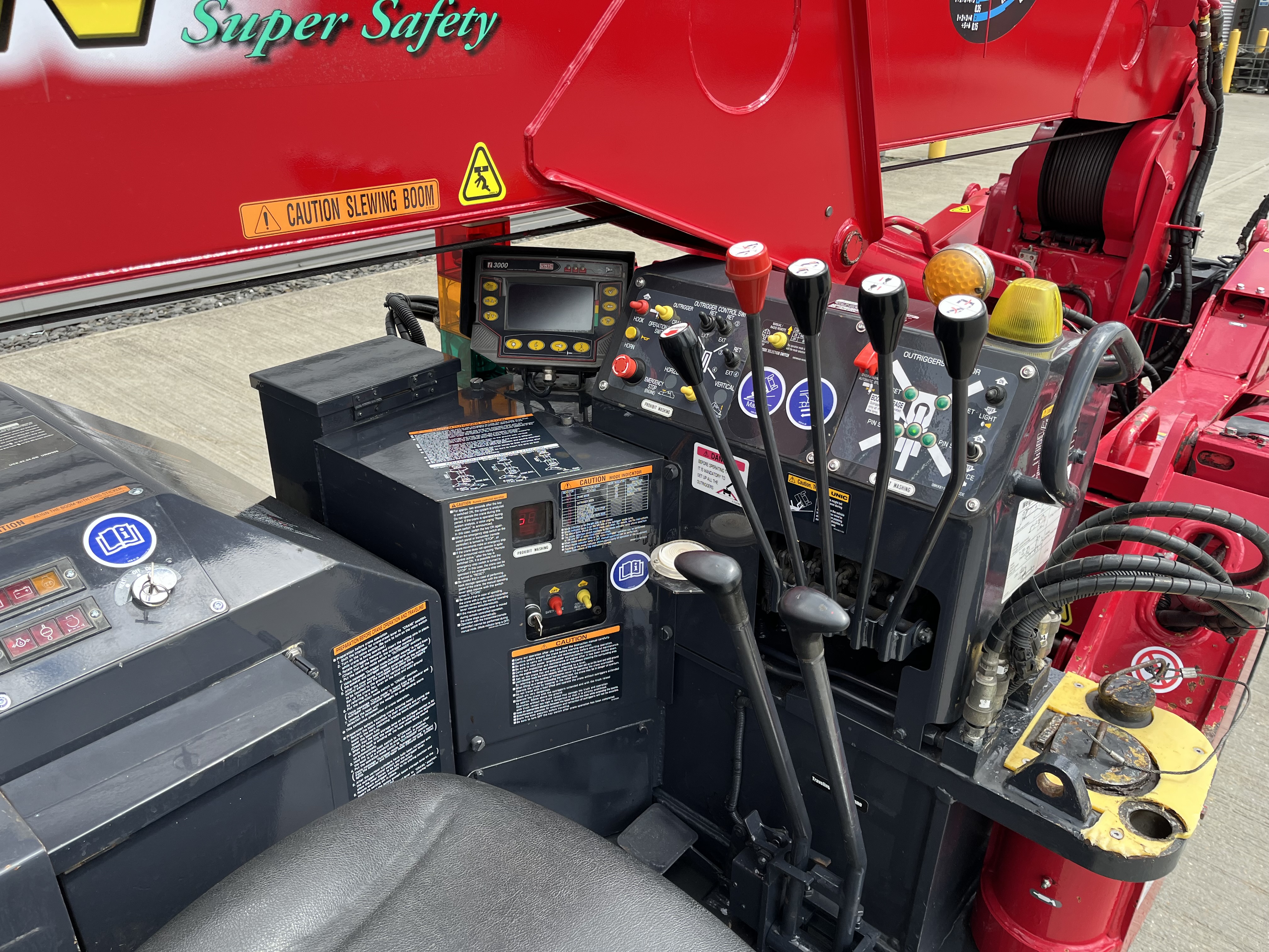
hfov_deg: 67.3
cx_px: 634
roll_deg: +0.1
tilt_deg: -25.2
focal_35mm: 26
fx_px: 953
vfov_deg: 53.1
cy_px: 476
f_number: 1.6
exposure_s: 1/816
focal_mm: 5.1
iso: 50
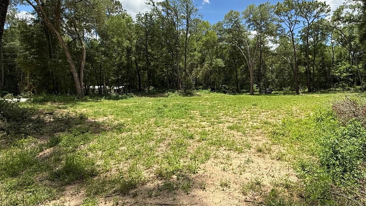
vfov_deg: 49.1
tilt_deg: +3.6
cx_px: 223
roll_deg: -0.6
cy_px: 78
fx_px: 223
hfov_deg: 77.6
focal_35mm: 23
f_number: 2.2
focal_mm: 2.22
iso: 64
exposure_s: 1/1961
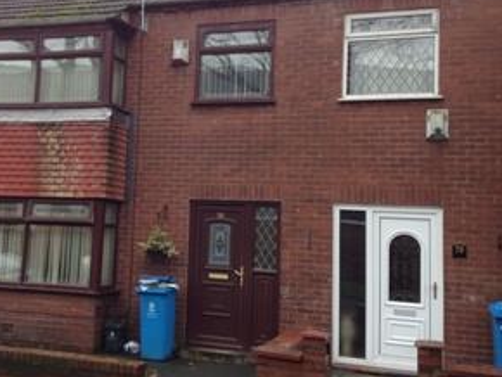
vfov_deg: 27.0
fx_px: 784
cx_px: 175
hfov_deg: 35.2
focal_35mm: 54
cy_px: 144
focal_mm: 4.28
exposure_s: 1/194
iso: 64
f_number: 2.4
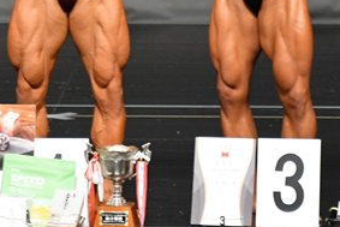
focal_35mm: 862
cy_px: -50
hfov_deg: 2.4
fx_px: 8145
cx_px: 151
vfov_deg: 1.6
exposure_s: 1/400
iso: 2500
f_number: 5.6
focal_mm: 210
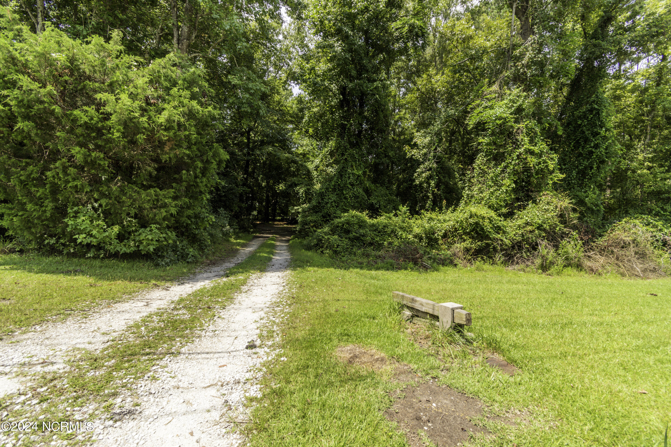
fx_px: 280
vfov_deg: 77.3
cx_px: 336
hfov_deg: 100.4
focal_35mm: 15
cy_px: 224
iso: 100
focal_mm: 10
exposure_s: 1/500
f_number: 6.3
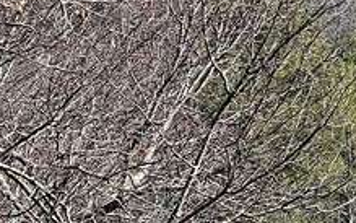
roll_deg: +2.6
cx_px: 676
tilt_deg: -1.2
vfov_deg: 3.4
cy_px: -156
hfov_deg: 5.4
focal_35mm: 382
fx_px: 3707
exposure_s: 1/699
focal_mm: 9
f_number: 2.8
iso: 32
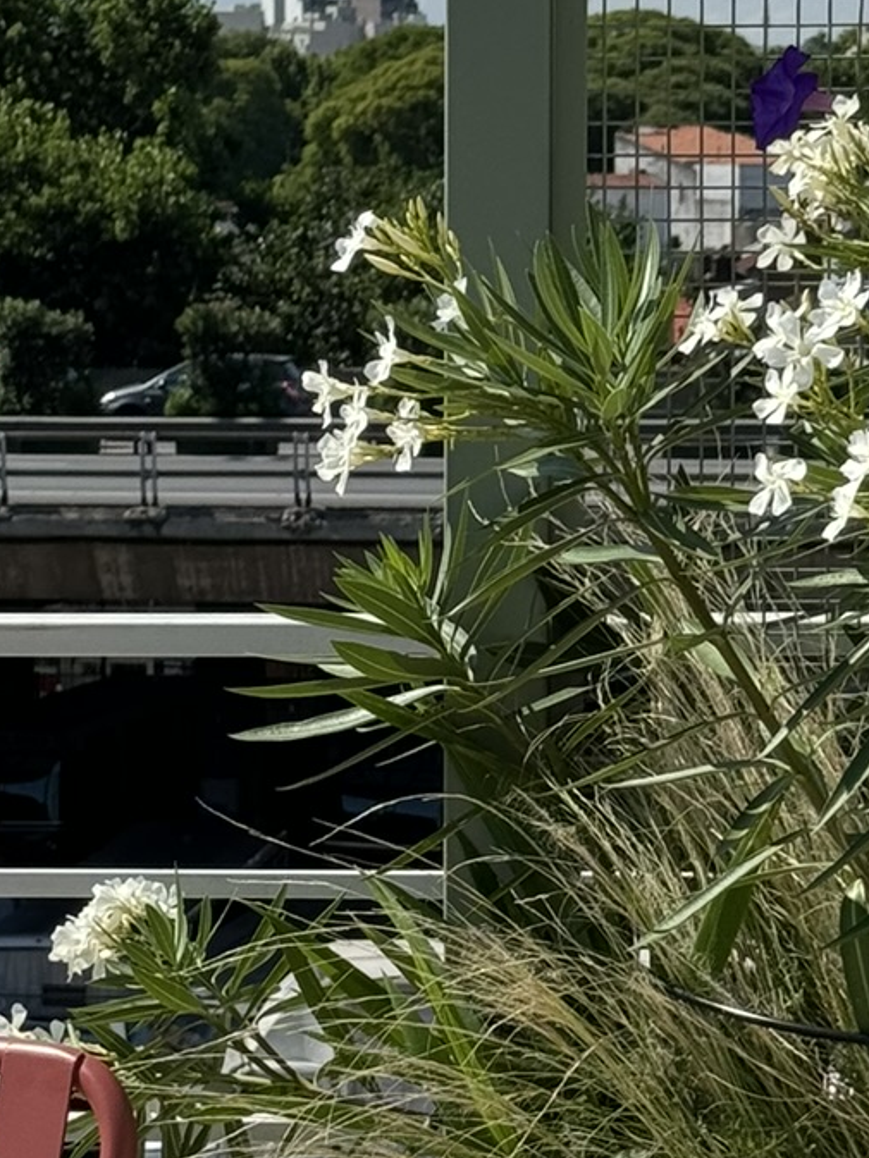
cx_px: 473
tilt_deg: -6.6
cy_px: 695
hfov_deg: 10.2
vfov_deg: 13.5
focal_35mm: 146
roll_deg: +0.4
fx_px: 4885
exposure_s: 1/5376
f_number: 1.78
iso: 64
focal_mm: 6.76
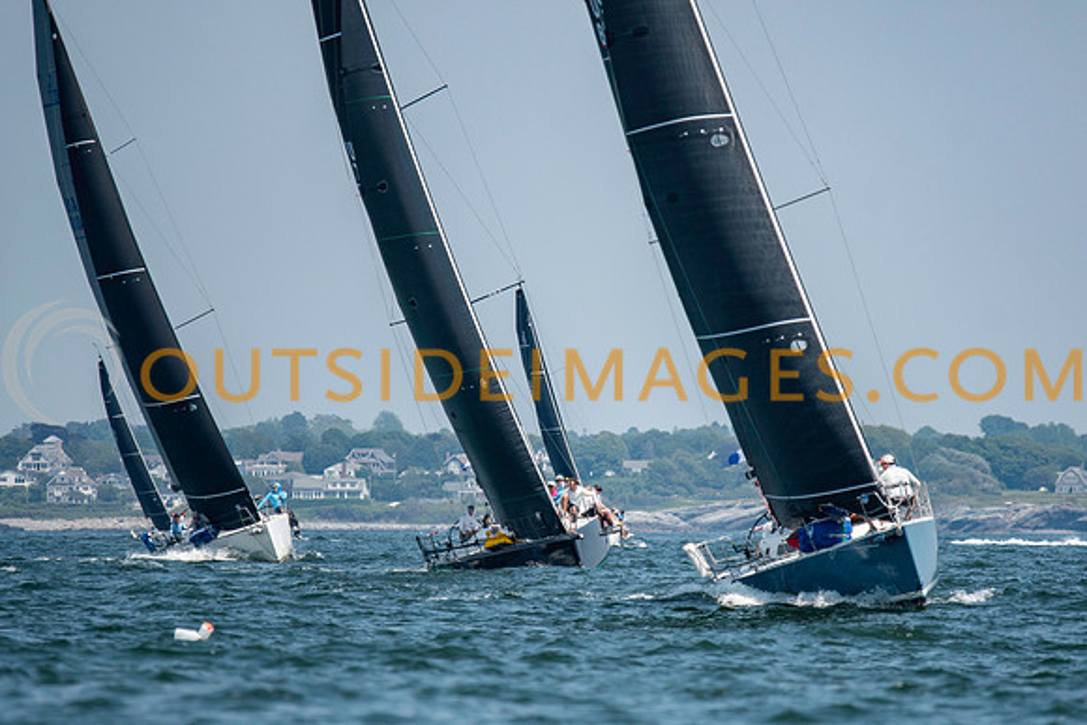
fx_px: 15031
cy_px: 398
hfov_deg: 4.1
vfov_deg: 2.8
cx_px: 599
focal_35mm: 498
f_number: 4
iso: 200
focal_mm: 300
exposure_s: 1/3200
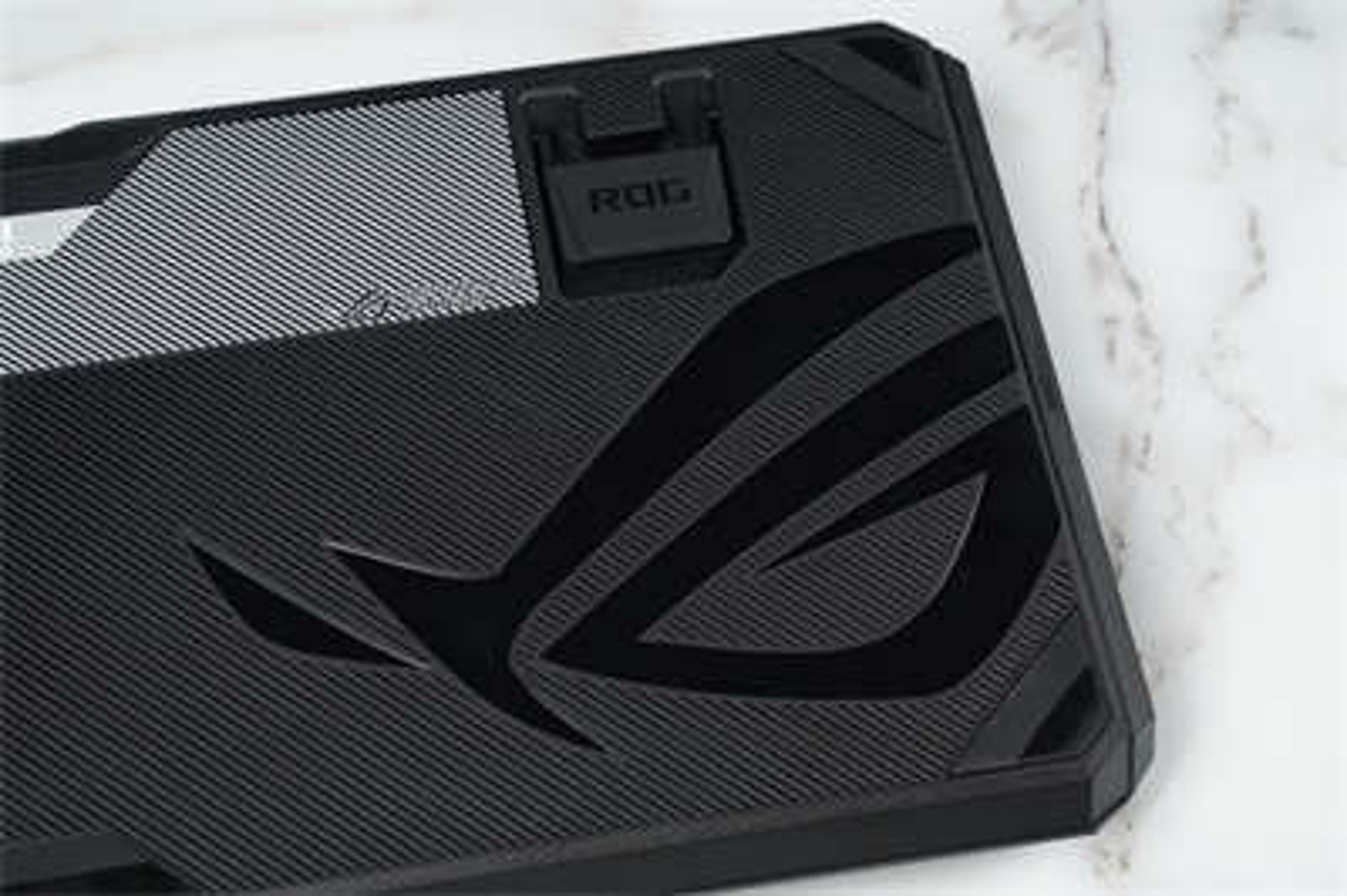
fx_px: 3309
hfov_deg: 23.0
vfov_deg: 15.4
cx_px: 674
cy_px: 448
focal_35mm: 88
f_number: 11
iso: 200
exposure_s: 1/160
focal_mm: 59
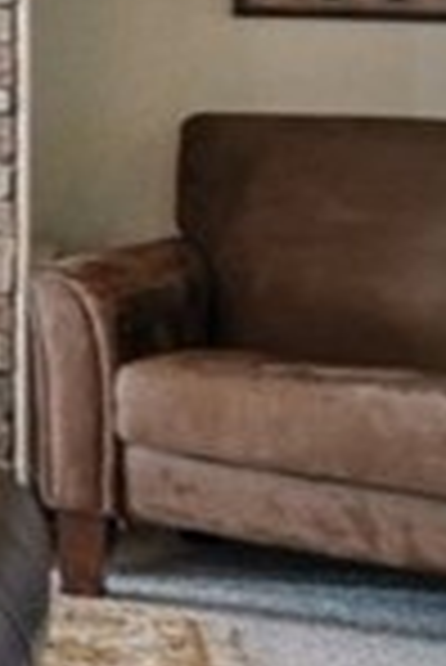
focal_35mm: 117
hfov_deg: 6.1
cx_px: -1890
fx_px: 2169
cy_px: -101
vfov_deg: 16.8
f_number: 6.3
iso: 100
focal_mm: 16
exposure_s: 1/400
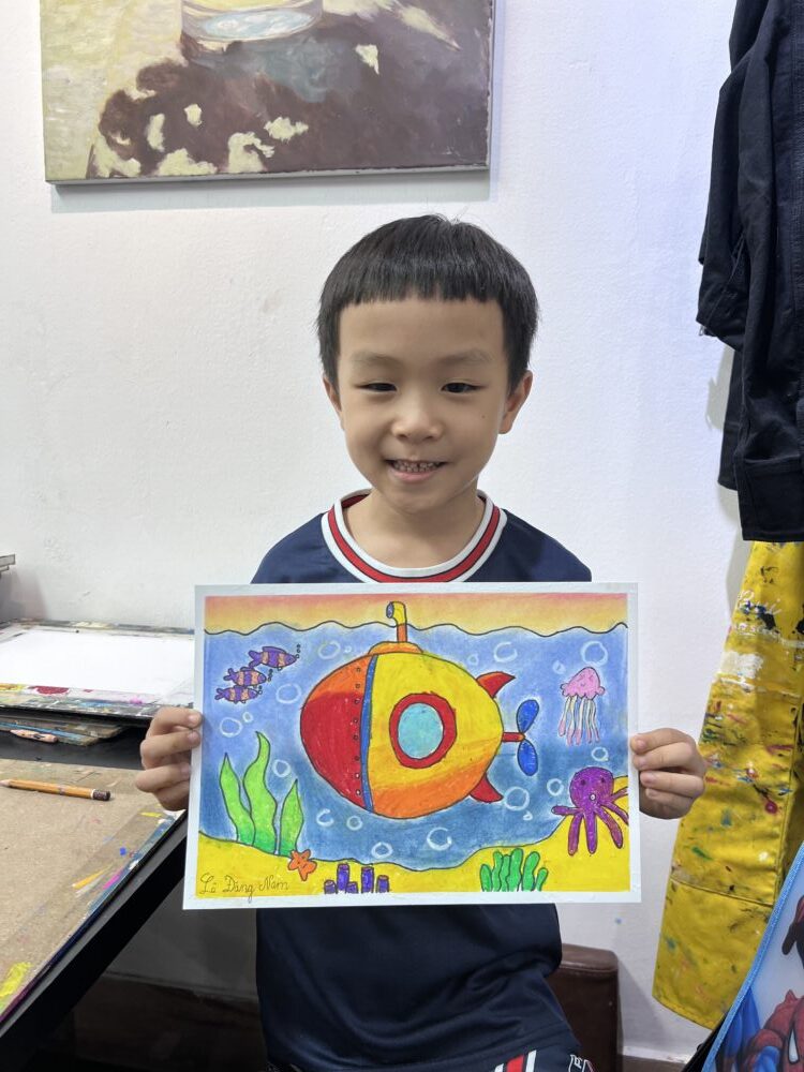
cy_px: 536
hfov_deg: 53.1
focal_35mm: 26
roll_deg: +0.1
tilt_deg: -7.2
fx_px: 805
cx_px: 402
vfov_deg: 67.3
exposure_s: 1/100
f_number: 1.5
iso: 50
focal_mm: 5.7
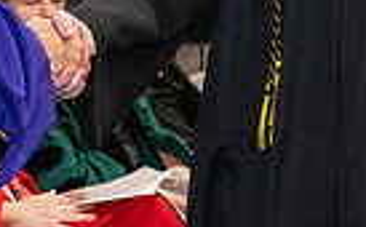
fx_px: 2668
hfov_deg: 7.8
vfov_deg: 4.8
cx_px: 75
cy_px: -148
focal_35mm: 268
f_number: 5
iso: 2500
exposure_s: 1/125
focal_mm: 62
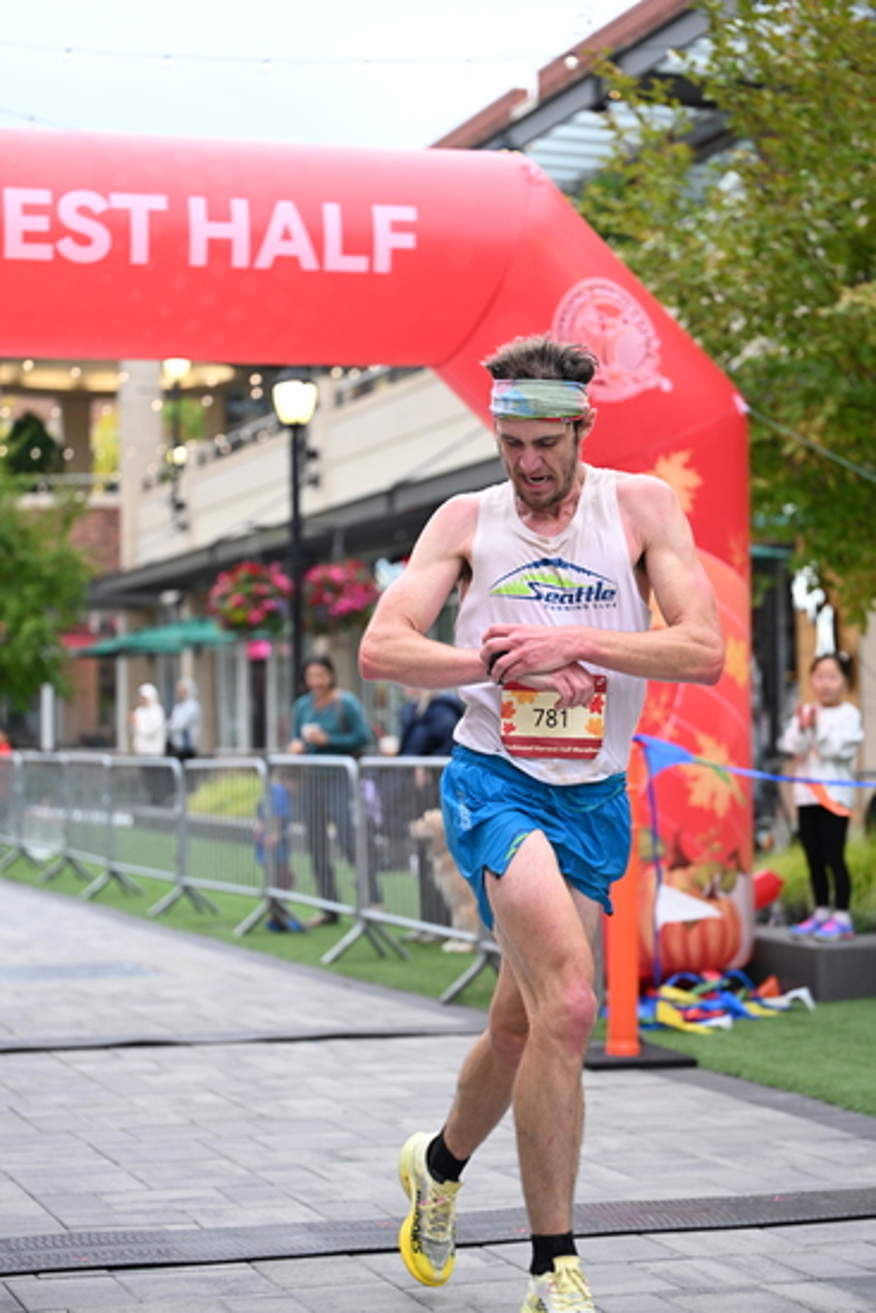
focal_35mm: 70
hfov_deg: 19.5
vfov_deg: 28.8
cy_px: 656
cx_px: 438
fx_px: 2553
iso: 1600
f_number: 2.8
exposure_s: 1/800
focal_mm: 70
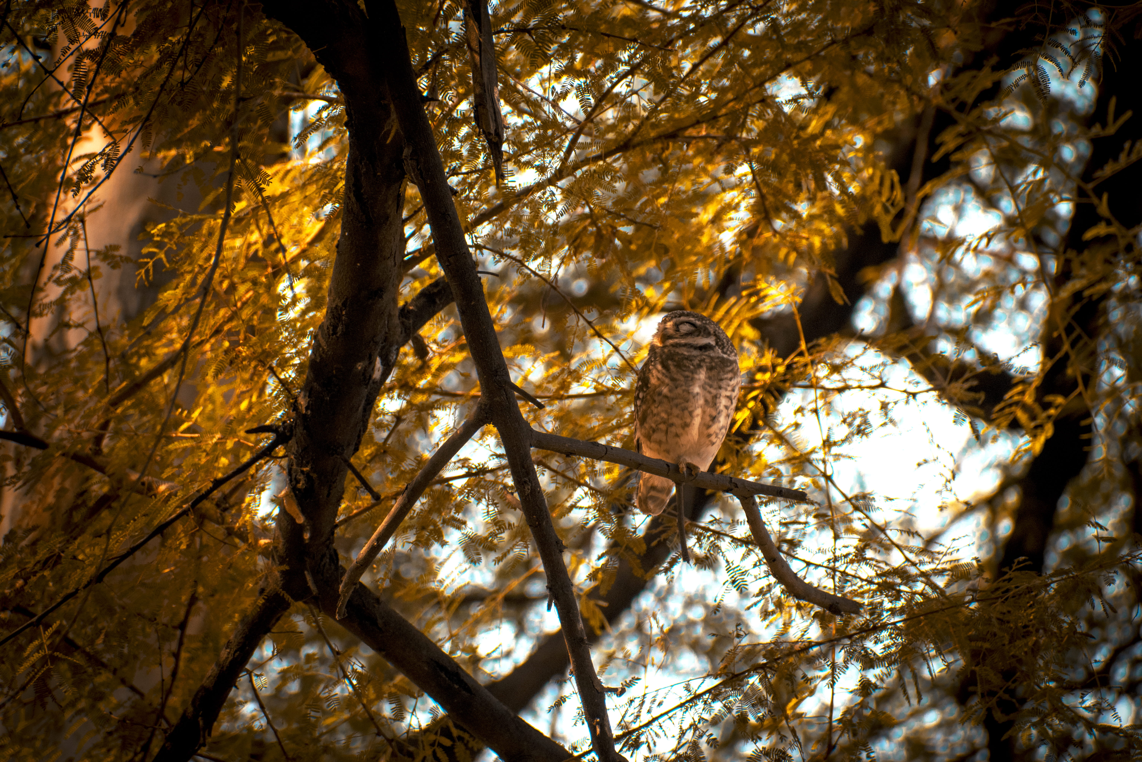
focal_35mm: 450
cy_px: 381
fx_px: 14274
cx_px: 571
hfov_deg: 4.6
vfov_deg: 3.1
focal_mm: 300
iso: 640
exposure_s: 1/500
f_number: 7.1
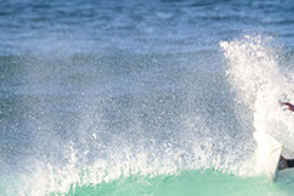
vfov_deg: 0.6
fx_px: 18526
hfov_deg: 0.9
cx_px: 270
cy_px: 212
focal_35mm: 2267
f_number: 11
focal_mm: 800
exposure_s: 1/1600
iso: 1600
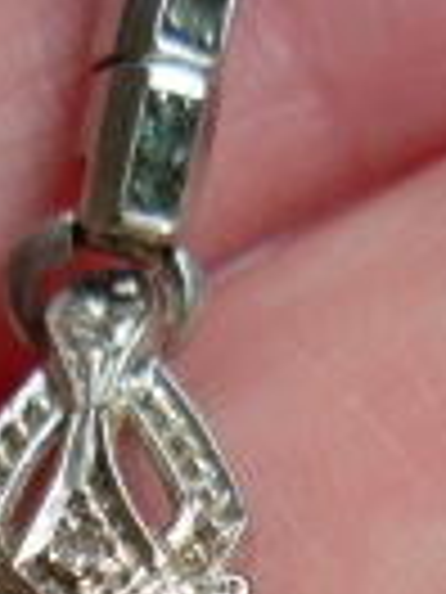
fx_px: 2216
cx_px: 81
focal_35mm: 129
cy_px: 882
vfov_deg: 14.3
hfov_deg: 11.4
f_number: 2.9
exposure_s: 1/124
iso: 79
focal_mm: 6.3
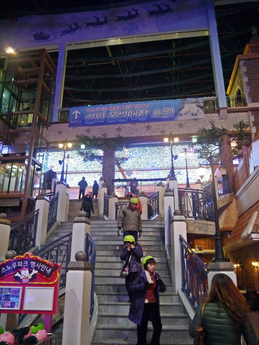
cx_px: 130
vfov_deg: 63.4
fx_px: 279
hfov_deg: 49.7
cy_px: 172
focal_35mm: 28
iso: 1600
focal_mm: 14
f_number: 3.5
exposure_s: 1/60
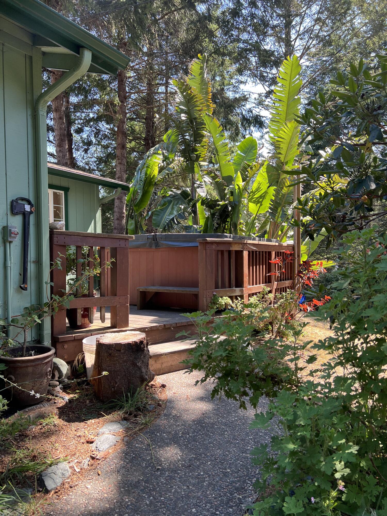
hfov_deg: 53.1
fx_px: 388
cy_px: 258
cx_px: 194
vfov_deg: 67.3
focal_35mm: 26
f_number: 1.5
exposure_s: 1/361
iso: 50
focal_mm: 5.7
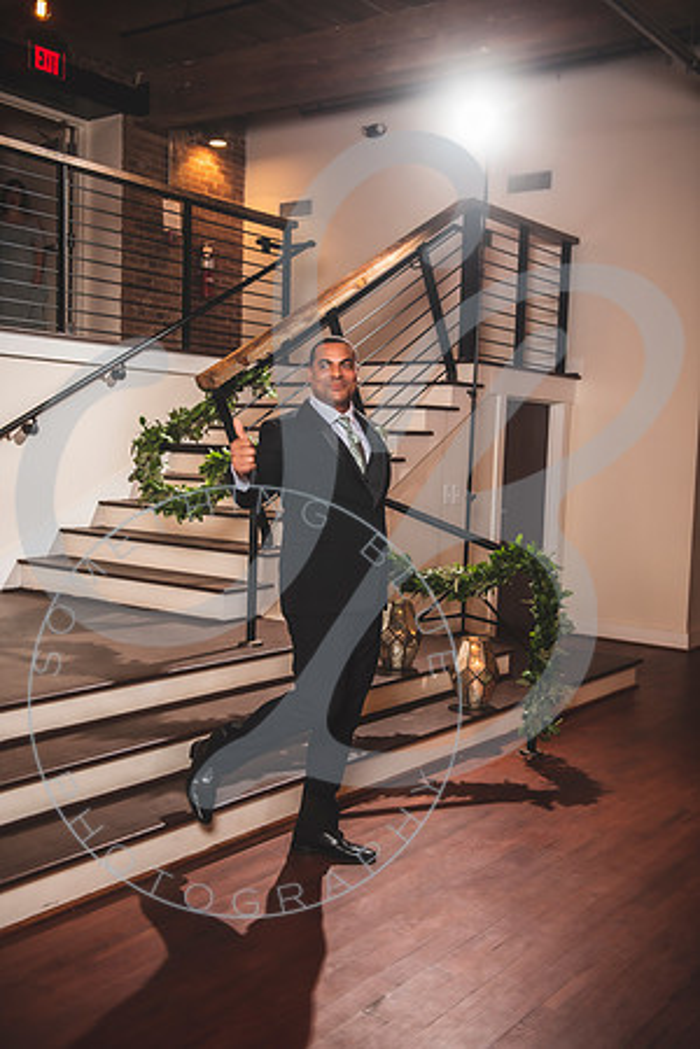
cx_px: 350
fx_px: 1108
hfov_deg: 35.1
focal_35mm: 38
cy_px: 524
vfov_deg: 50.7
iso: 400
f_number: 2.8
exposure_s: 1/160
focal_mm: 38
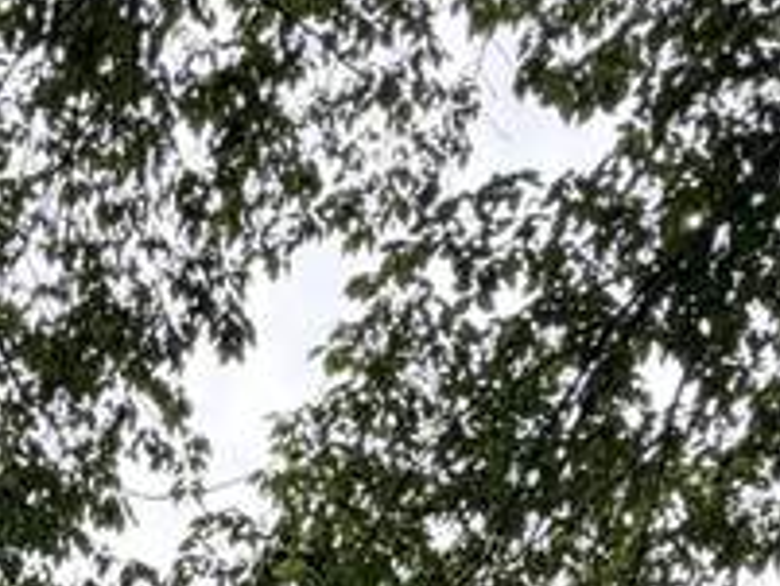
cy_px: 1370
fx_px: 2007
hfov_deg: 21.0
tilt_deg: +3.2
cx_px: -70
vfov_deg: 13.0
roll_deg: +1.0
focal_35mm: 89
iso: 40
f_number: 2.2
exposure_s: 1/502
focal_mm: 2.22
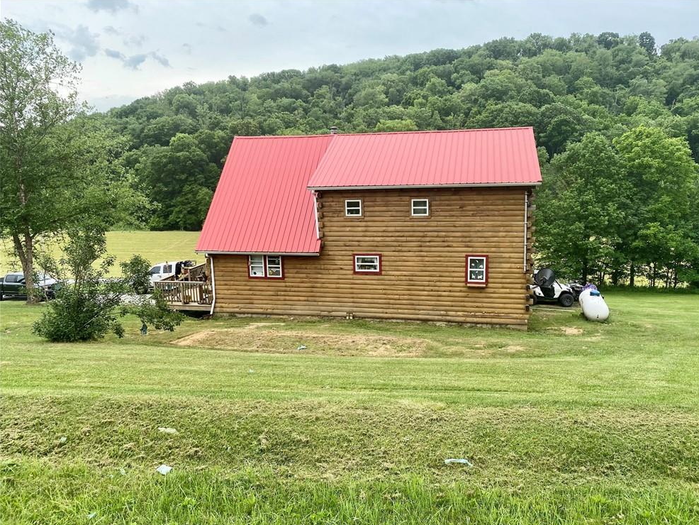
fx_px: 545
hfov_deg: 65.3
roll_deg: +1.4
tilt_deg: -8.3
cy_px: 270
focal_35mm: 27
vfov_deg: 51.4
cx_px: 362
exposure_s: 1/927
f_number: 1.8
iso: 32
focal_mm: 4.25
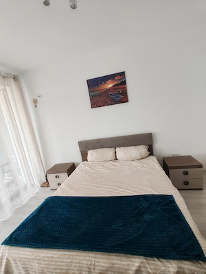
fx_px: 127
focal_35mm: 16
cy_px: 137
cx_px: 103
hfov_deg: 78.1
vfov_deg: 94.5
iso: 100
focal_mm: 1.96
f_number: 2.2
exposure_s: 1/33
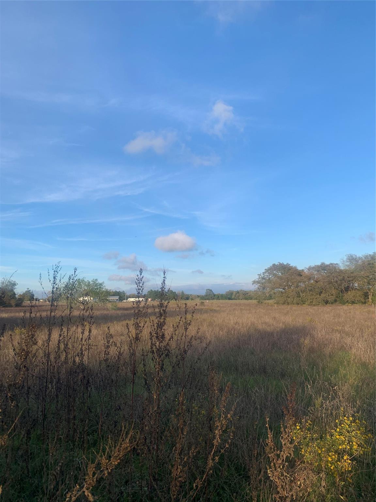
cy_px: 251
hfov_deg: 53.1
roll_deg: +2.3
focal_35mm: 26
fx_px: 377
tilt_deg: +9.3
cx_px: 188
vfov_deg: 67.3
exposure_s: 1/1176
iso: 25
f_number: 1.8
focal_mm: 4.25
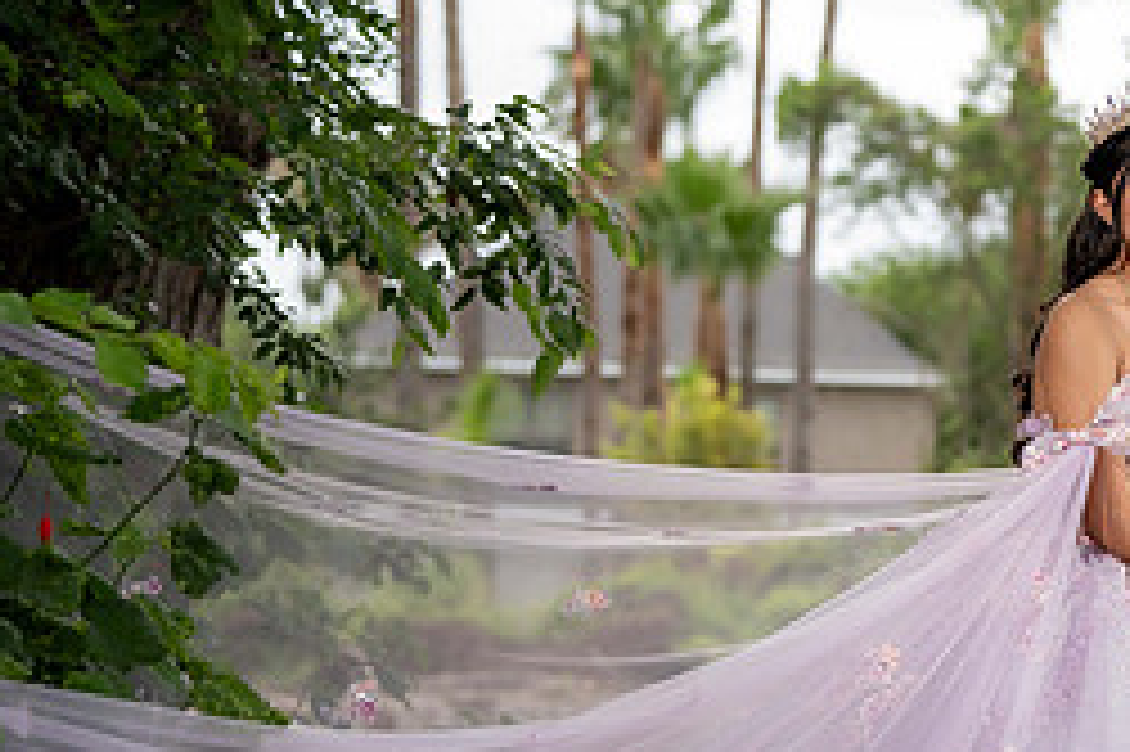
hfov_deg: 17.7
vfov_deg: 12.3
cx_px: 1301
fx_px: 3482
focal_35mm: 111
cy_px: 606
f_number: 2.2
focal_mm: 48
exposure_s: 1/800
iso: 80
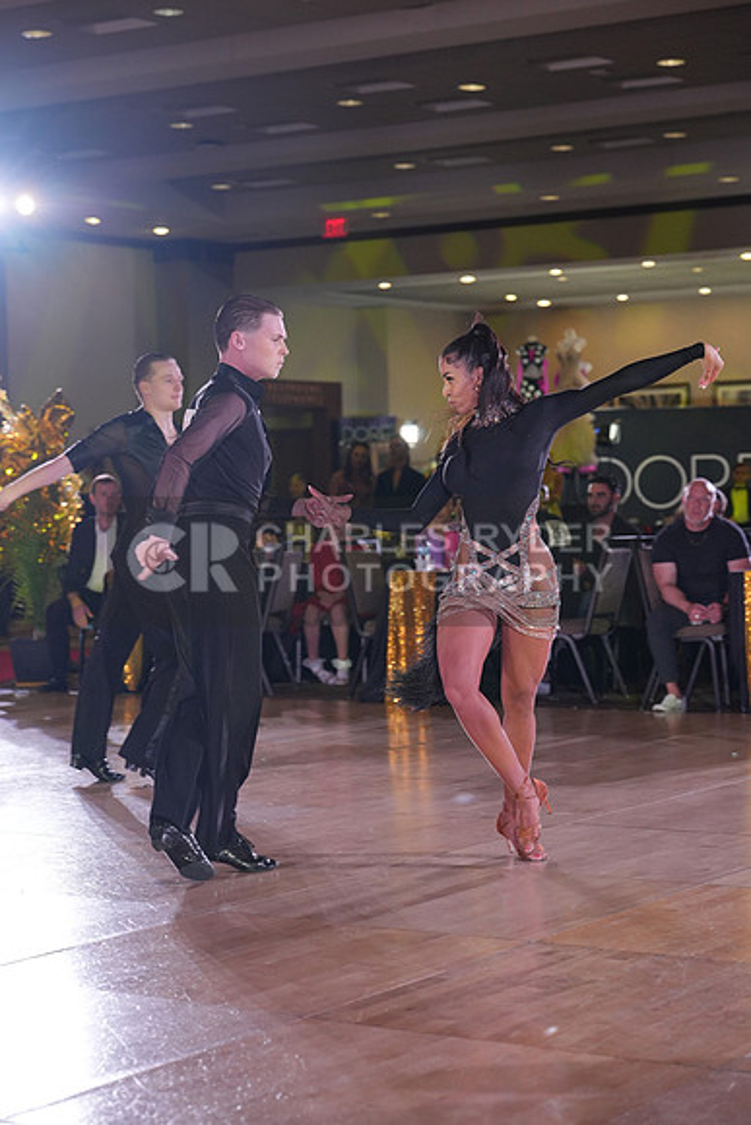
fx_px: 2345
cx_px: 376
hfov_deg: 18.2
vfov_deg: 27.0
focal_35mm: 75
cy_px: 562
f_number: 4
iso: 1250
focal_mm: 75
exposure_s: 1/400
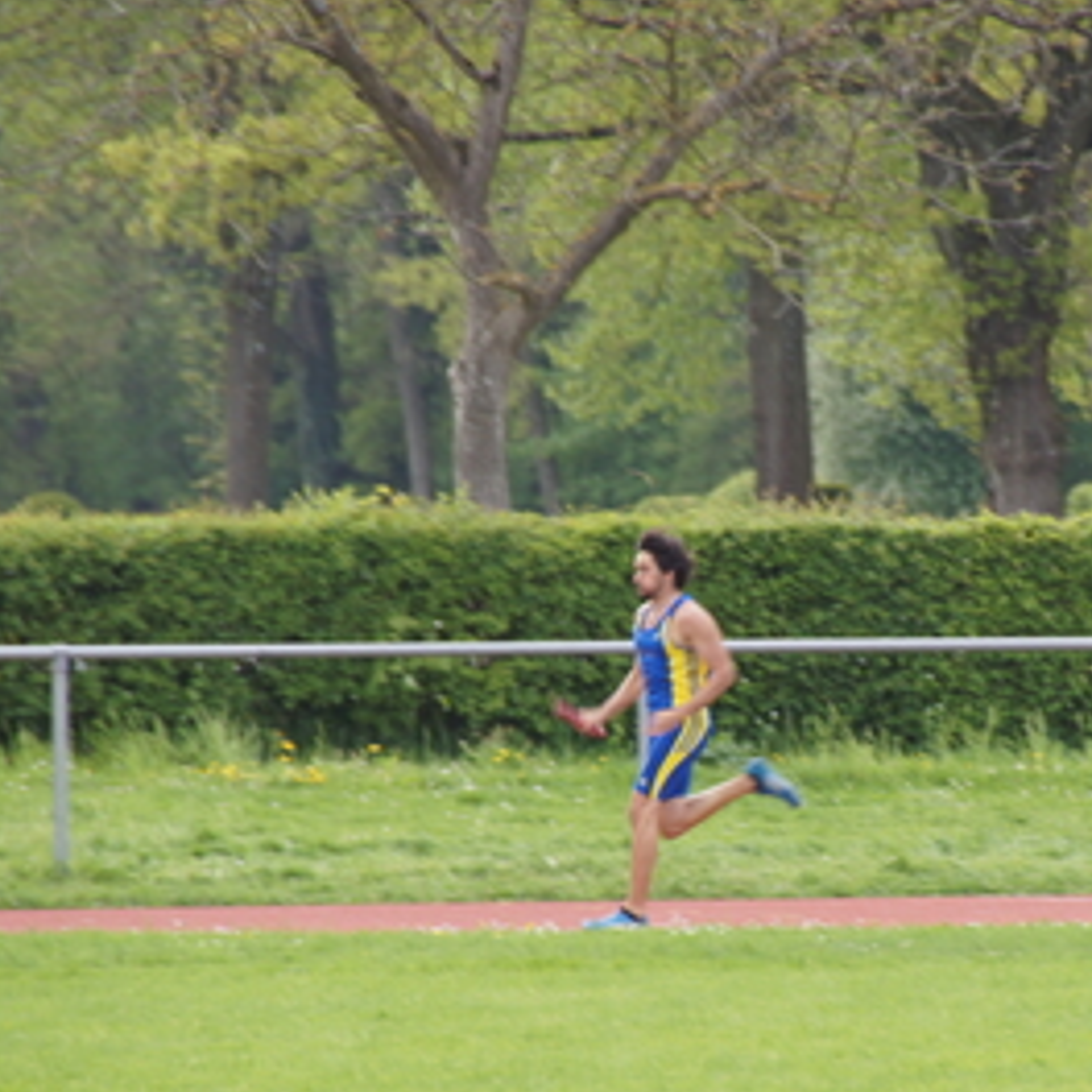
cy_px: 651
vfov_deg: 2.7
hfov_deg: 2.7
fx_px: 23234
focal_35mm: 651
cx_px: 765
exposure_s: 1/160
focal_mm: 250
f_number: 6.3
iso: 100
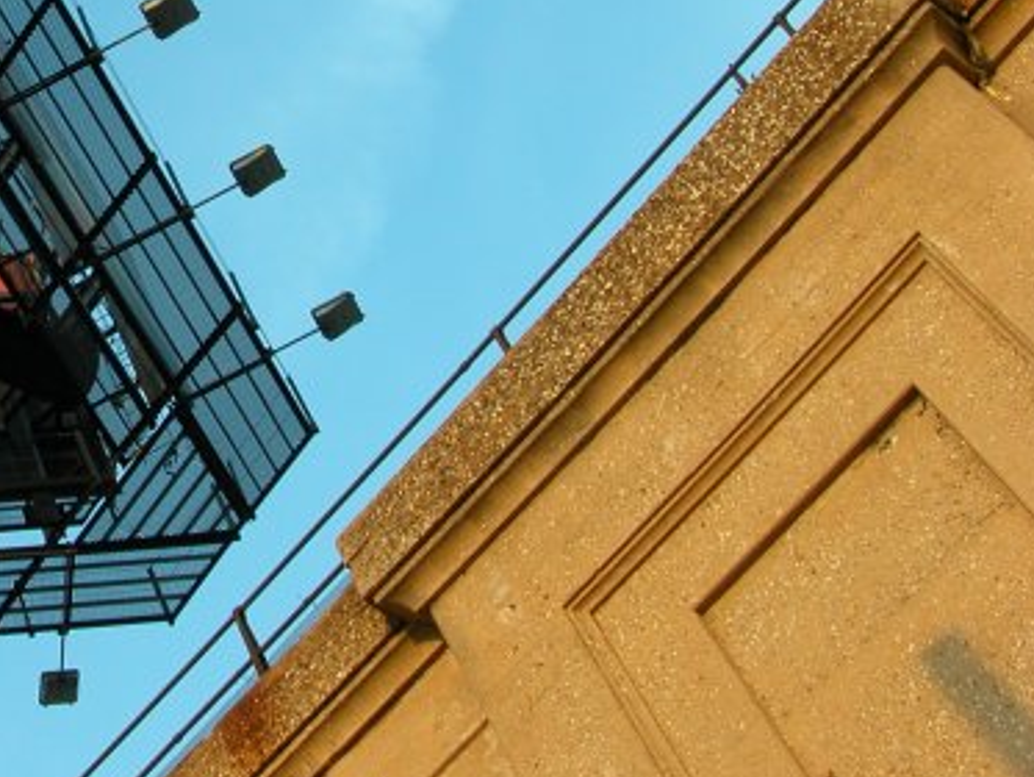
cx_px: -55
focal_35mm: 75
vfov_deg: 19.3
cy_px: 100
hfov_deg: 24.5
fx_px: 2241
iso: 100
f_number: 5.6
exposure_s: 1/80.2
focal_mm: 8.9
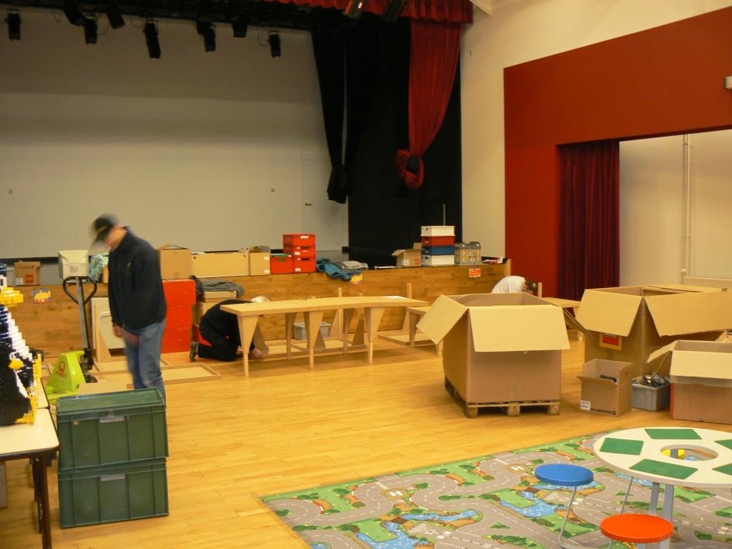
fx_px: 761
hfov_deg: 51.4
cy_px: 274
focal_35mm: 36
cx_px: 366
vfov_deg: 39.7
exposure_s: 1/8
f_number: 2.8
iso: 100
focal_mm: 6
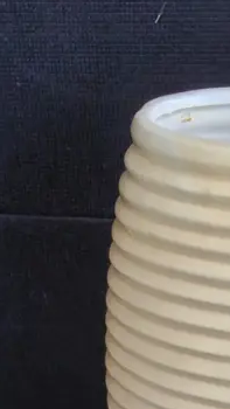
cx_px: 410
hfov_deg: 12.8
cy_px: 557
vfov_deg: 21.8
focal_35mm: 86
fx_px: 932
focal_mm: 2.87
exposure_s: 1/100
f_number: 2
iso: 50
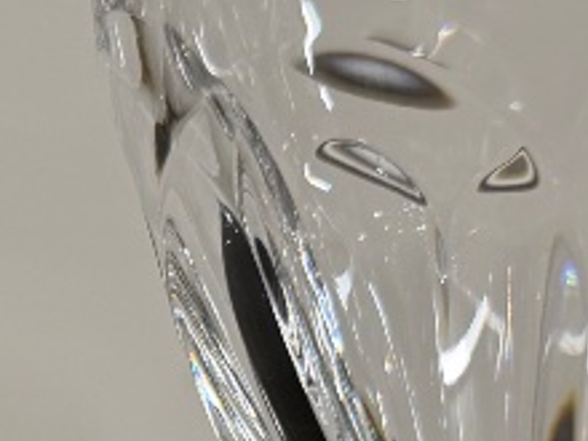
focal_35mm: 131
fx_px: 2225
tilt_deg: -11.7
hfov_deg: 14.5
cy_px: 639
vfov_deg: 10.9
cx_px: -150
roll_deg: +0.7
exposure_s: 1/50
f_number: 1.78
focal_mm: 6.76
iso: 125
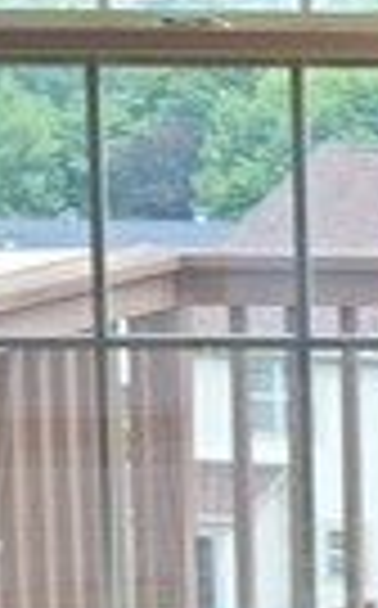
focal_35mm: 185
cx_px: 1454
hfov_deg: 6.0
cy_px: 288
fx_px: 3059
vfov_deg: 11.3
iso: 50
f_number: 1.8
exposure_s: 1/127
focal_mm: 5.54
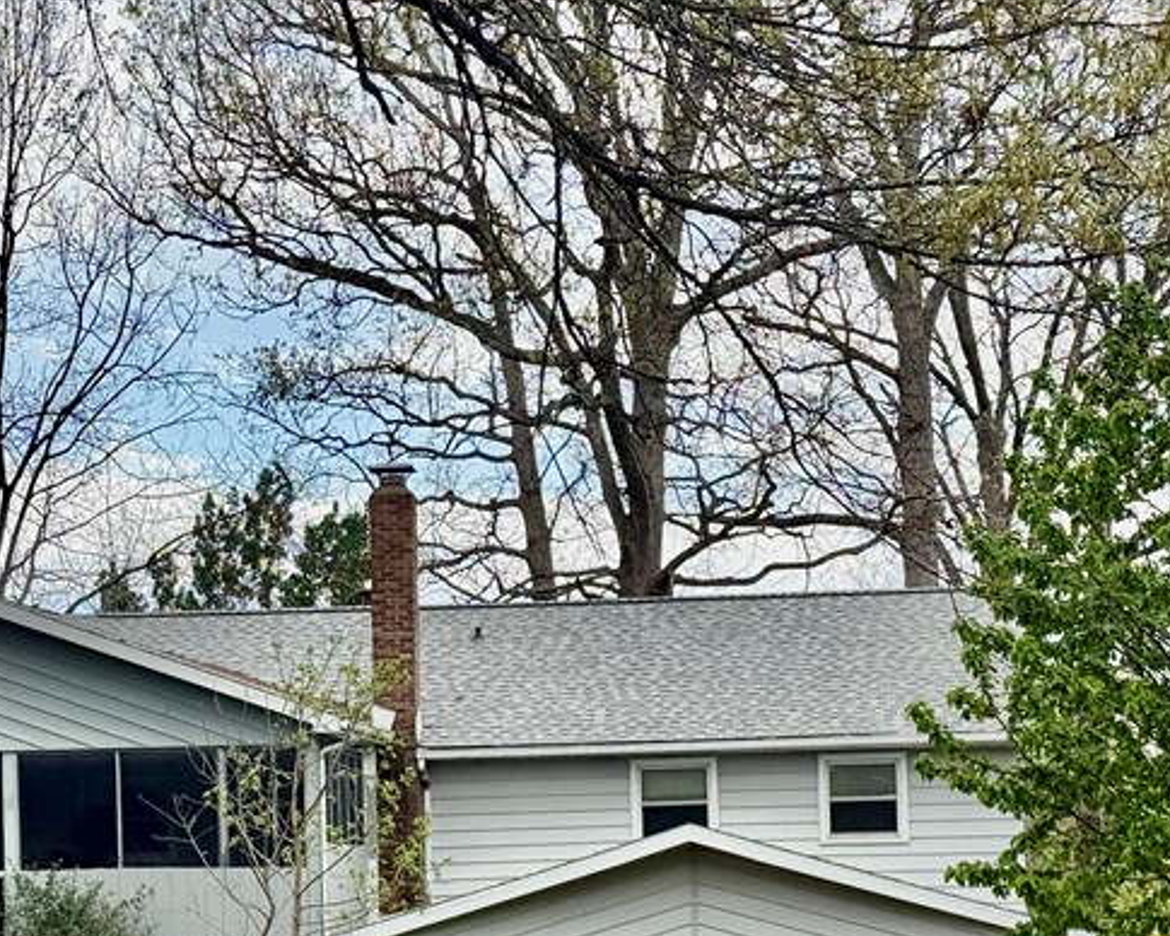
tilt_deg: +2.6
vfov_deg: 15.4
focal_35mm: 99
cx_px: 413
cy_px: 779
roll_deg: +0.6
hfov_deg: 19.3
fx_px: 3428
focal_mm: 6.76
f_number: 1.78
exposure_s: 1/3378
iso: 64
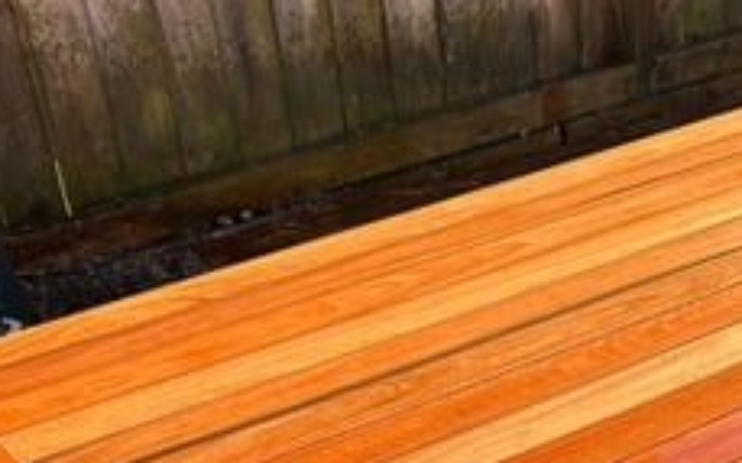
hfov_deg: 26.3
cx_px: 603
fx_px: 1557
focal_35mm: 77
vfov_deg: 15.5
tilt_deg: -39.3
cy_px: 714
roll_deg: +1.5
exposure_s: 1/907
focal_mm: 5.96
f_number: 1.6
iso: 50
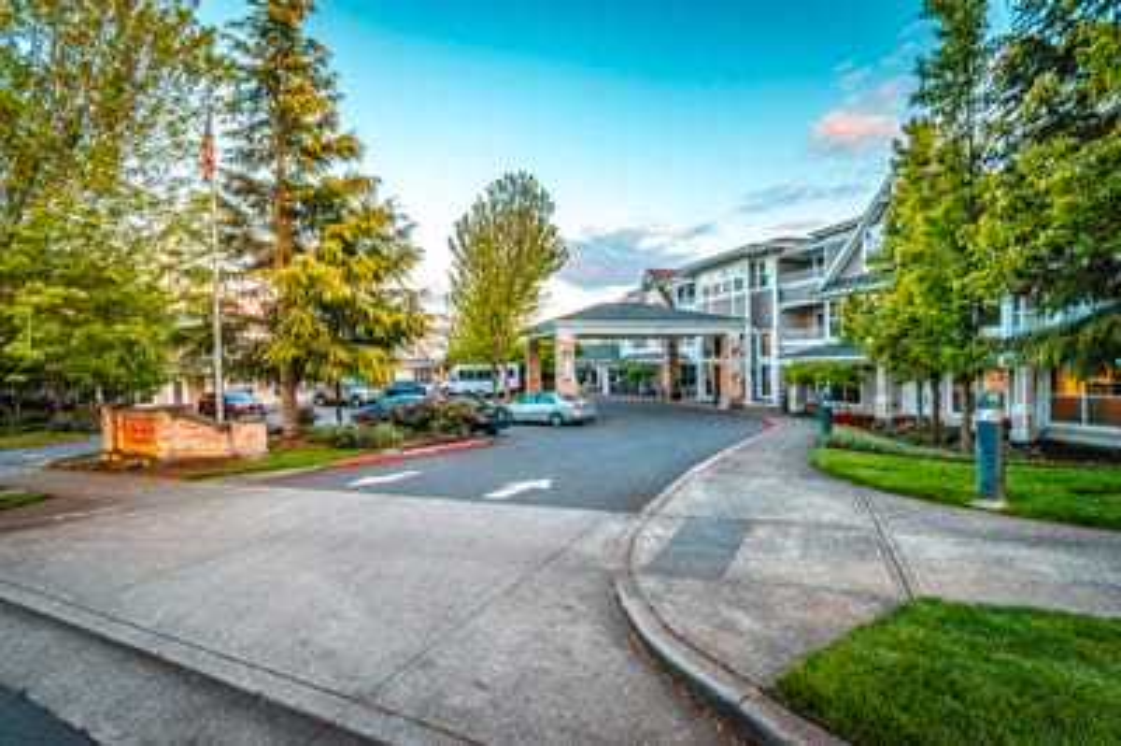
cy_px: 373
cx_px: 560
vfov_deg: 77.2
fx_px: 467
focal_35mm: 15
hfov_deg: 100.4
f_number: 5.6
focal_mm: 10
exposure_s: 1/80
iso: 400
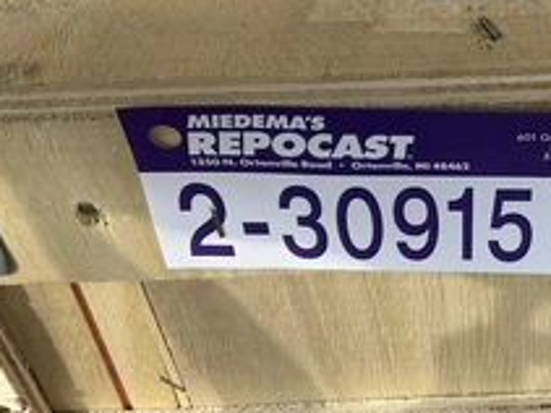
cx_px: 509
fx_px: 875
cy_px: 175
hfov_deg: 32.9
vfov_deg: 26.5
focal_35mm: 55
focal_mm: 3
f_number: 1.8
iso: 25
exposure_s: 1/620
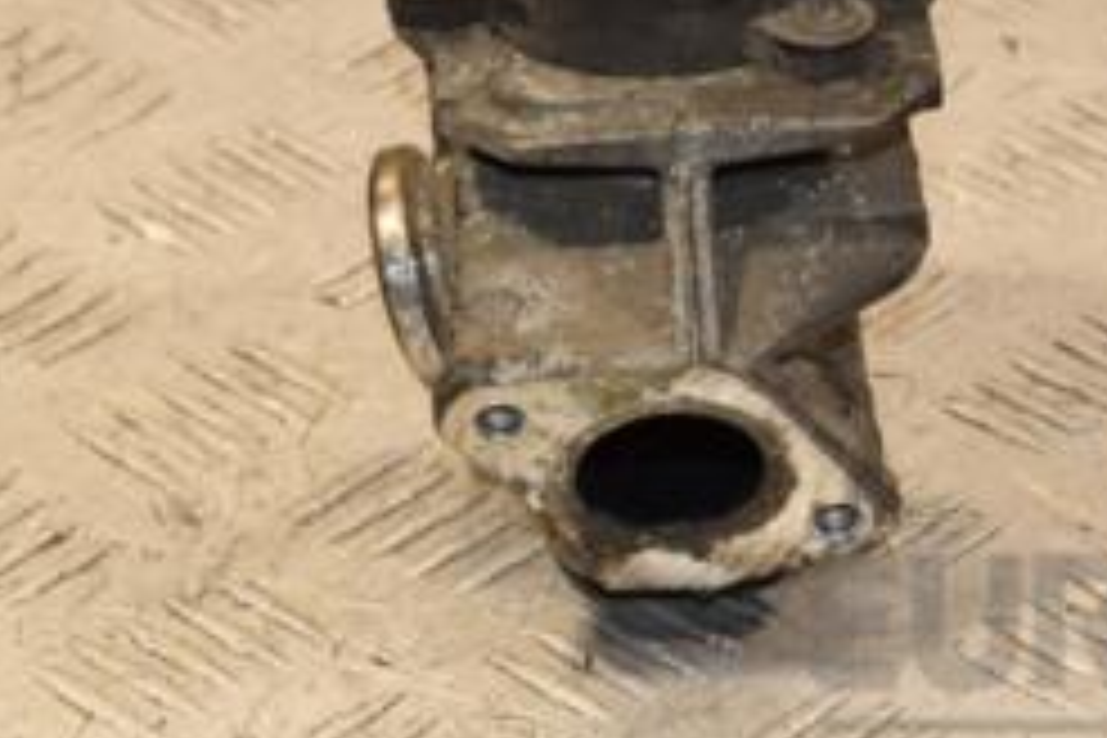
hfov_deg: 9.1
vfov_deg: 6.0
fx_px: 6980
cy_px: 22
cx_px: 724
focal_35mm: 227
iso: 800
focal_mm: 62
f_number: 7.1
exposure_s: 1/200
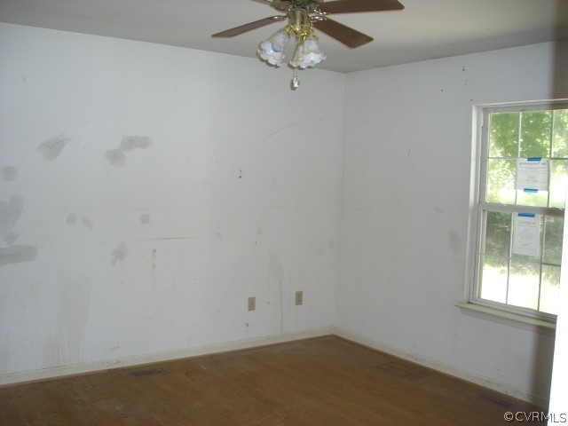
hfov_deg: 49.0
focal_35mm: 38
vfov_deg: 37.7
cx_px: 284
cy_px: 213
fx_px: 624
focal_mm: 6.2
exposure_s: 1/60
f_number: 2.7
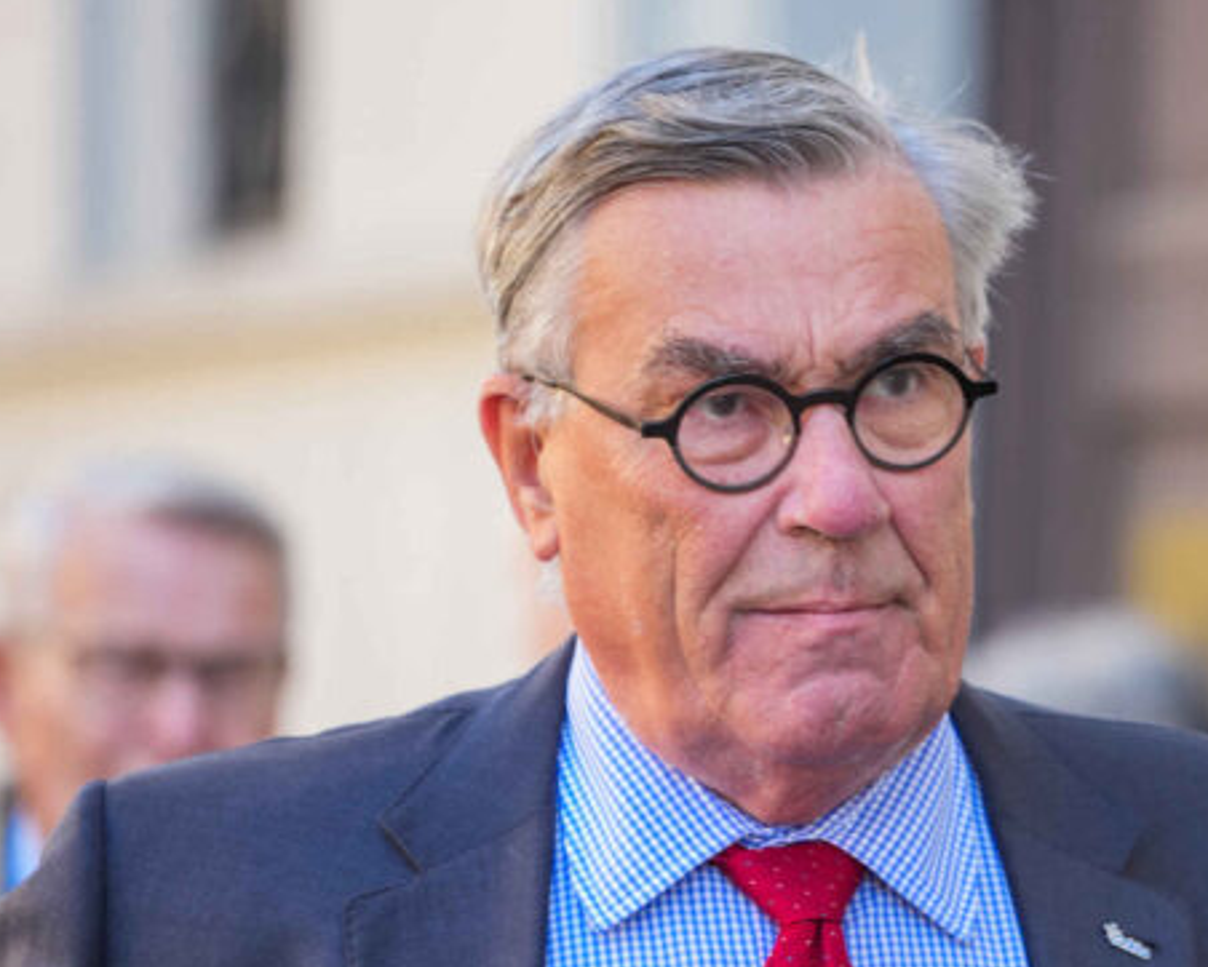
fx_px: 10695
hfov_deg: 6.5
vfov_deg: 5.2
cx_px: 855
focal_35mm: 299
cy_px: 572
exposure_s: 1/320
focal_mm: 200
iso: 640
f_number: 4
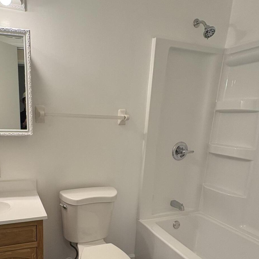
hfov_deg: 57.9
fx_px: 229
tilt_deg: -12.8
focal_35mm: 27
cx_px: 88
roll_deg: -1.9
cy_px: 173
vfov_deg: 57.8
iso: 250
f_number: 2.2
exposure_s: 1/120
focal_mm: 2.22
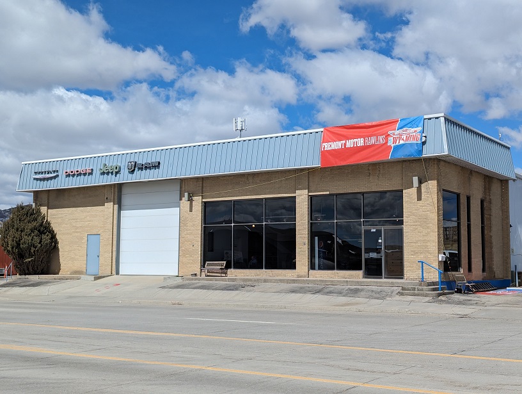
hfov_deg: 39.6
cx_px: 261
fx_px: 725
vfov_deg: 30.4
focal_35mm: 48
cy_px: 197
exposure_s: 1/4739
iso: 50
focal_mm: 6.81
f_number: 1.85
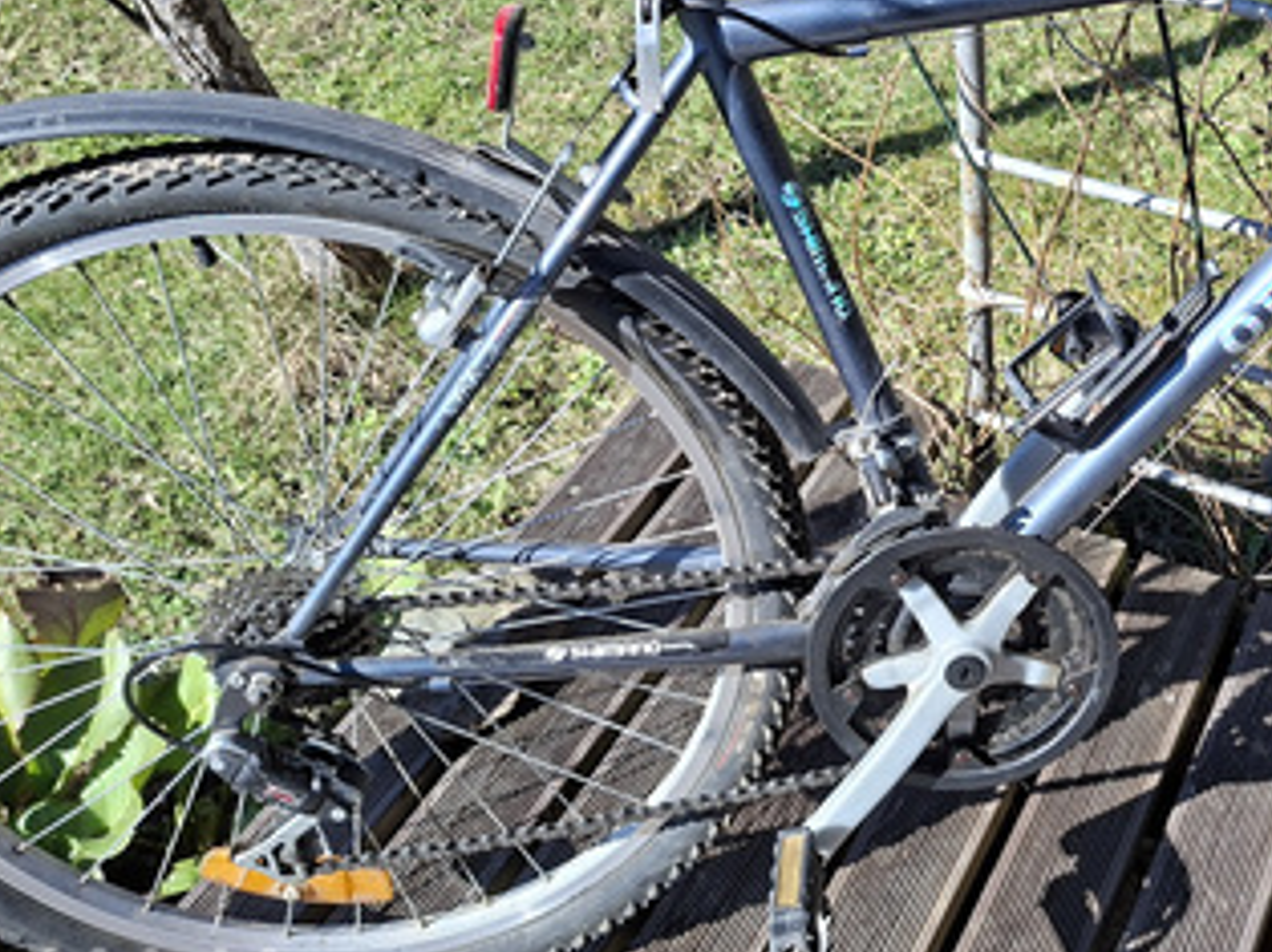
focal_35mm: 44
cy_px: 215
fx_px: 1616
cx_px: 1090
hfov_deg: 40.4
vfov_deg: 32.1
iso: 50
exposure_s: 1/941
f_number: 1.8
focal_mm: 5.54
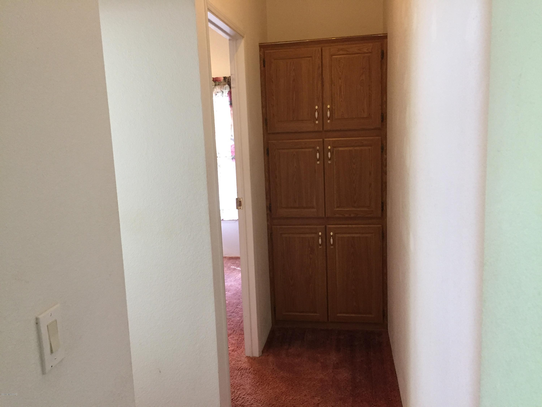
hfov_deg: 61.7
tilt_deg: -9.0
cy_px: 204
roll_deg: +2.0
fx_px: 454
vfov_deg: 48.2
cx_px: 271
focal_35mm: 29
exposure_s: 1/30
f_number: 2.2
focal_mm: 4.15
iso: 200
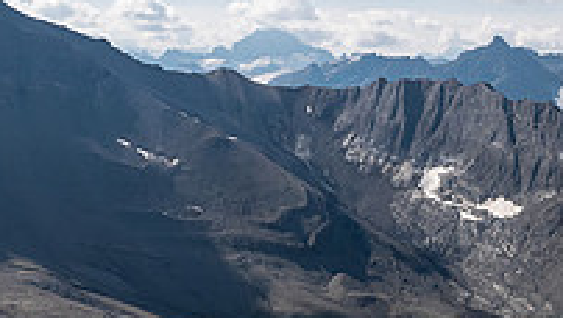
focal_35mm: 75
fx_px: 1121
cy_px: 336
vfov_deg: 15.8
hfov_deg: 27.7
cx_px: 443
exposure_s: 1/250
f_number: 8
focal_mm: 12
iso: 200
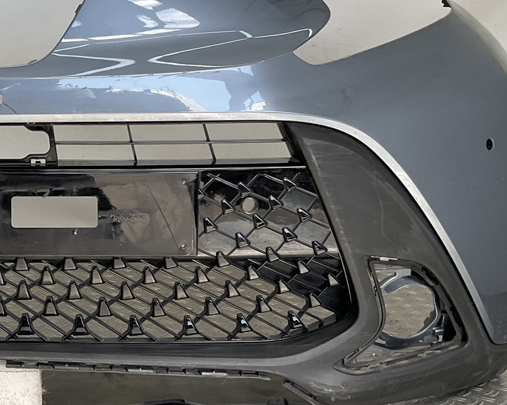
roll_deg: -2.6
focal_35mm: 67
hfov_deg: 26.8
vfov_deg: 22.8
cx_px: -1
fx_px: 1005
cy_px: 156
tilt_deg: -11.1
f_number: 1.8
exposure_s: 1/264
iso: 16
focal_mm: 3
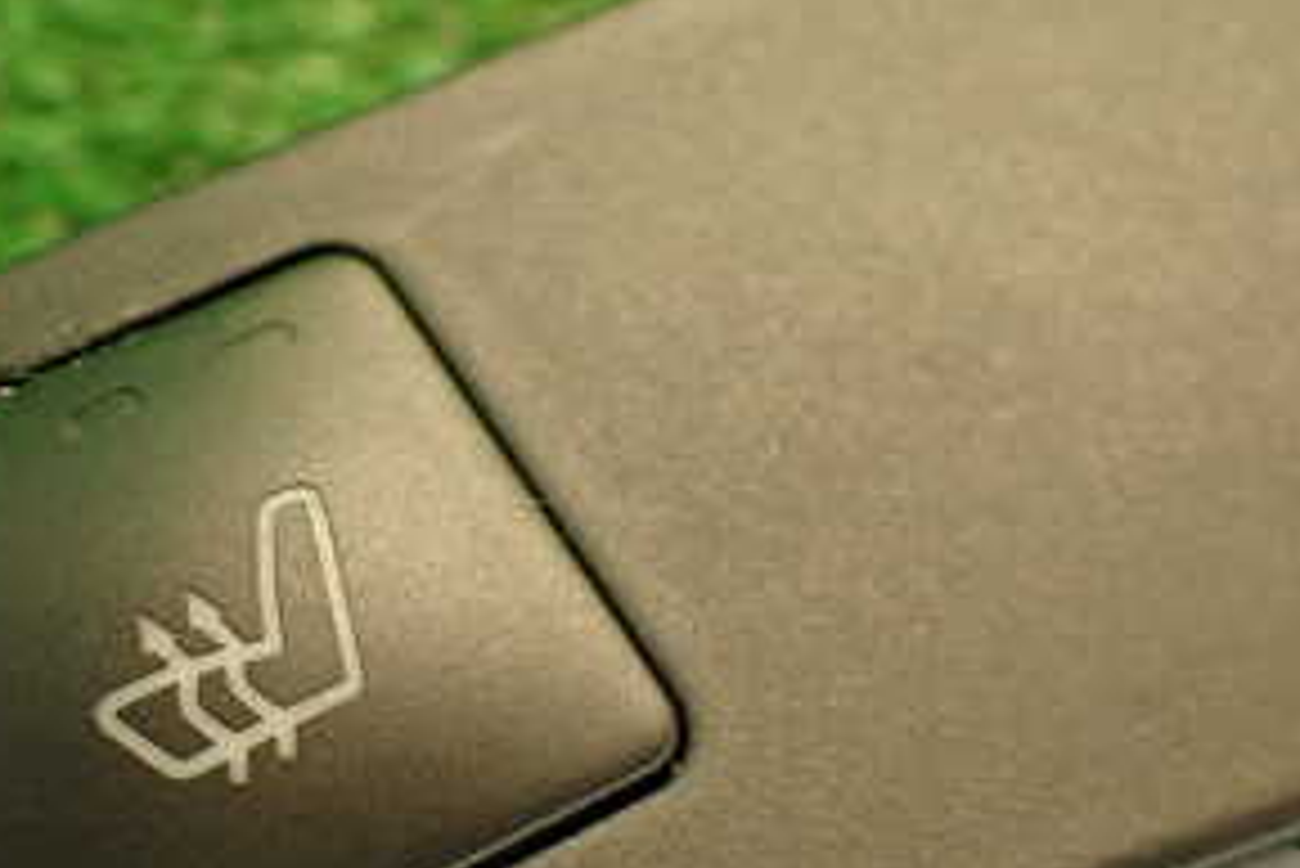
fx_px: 2493
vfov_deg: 19.6
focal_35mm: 69
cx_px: 279
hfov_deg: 28.7
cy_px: 675
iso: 320
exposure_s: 1/30
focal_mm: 5.79
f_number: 2.4
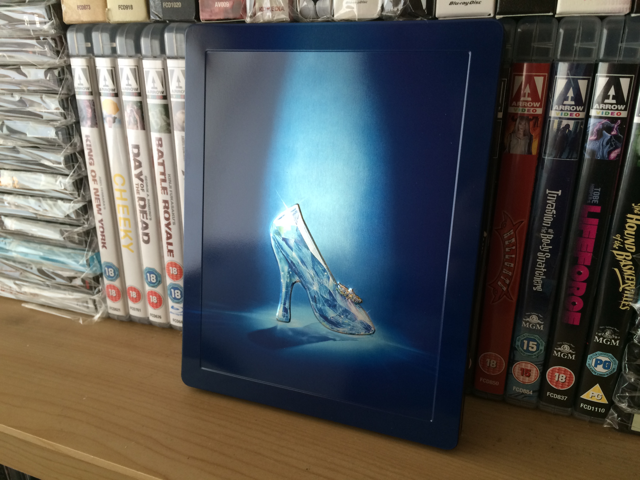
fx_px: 536
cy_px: 240
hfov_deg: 61.7
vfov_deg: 48.2
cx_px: 320
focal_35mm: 29
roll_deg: +0.7
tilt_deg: -21.5
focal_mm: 4.15
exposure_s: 1/30
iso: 80
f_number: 2.2
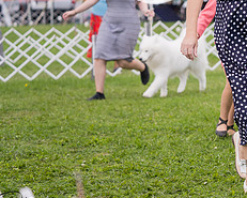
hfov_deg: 10.0
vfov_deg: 8.1
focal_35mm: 191
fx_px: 1397
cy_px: 23
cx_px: 282
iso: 100
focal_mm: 81
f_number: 2.8
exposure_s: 1/1000
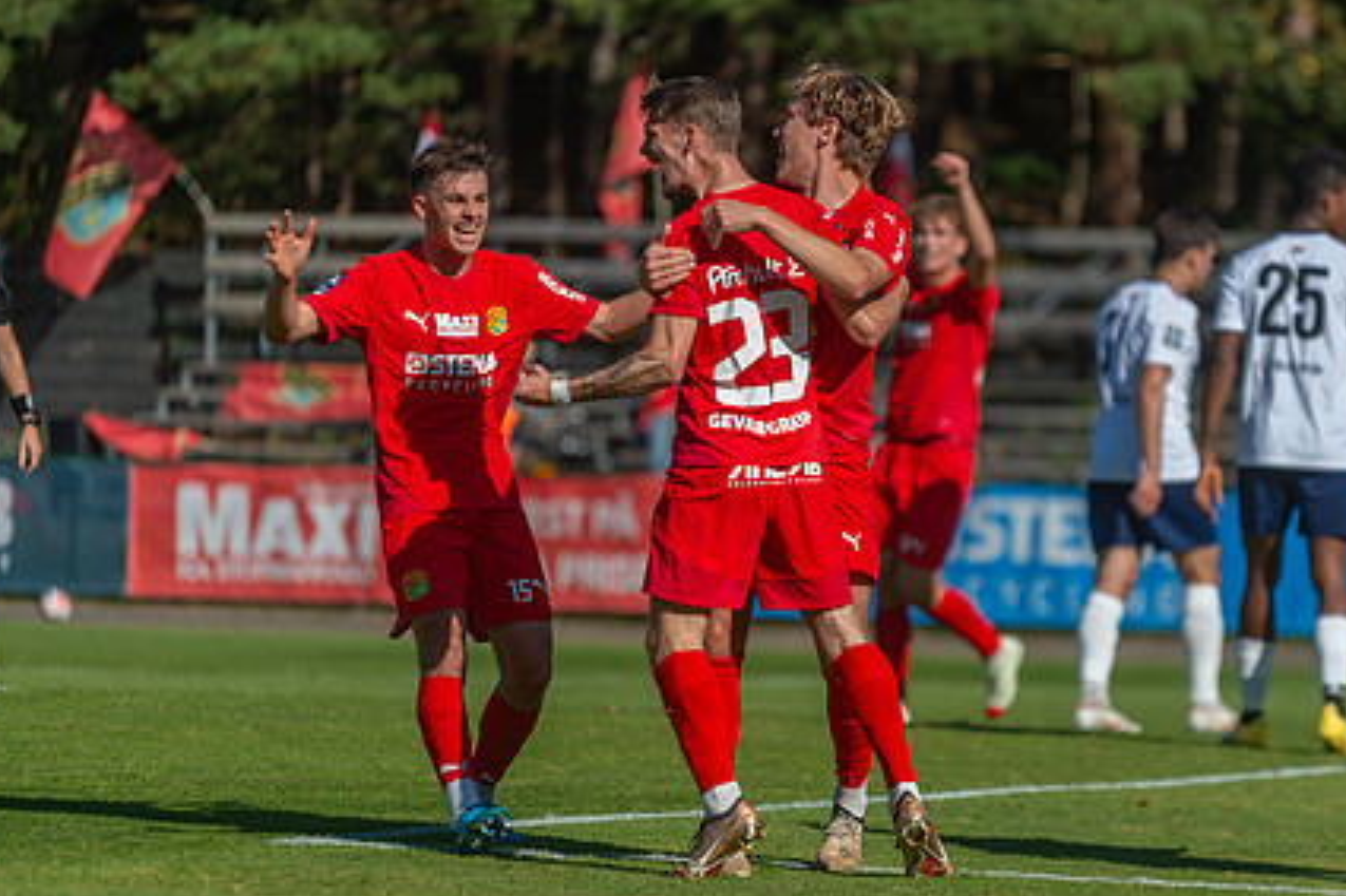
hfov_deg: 7.4
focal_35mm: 277
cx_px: 773
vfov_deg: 5.0
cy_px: 431
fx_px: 10352
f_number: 3.2
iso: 110
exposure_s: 1/1600
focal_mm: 200
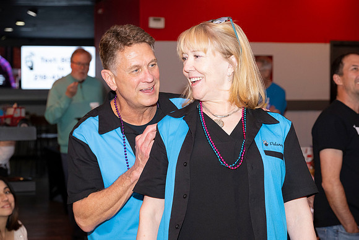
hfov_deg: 27.3
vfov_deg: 18.4
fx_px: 738
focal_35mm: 74
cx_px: 180
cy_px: 120
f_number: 5.6
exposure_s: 1/100
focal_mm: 74
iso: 2000
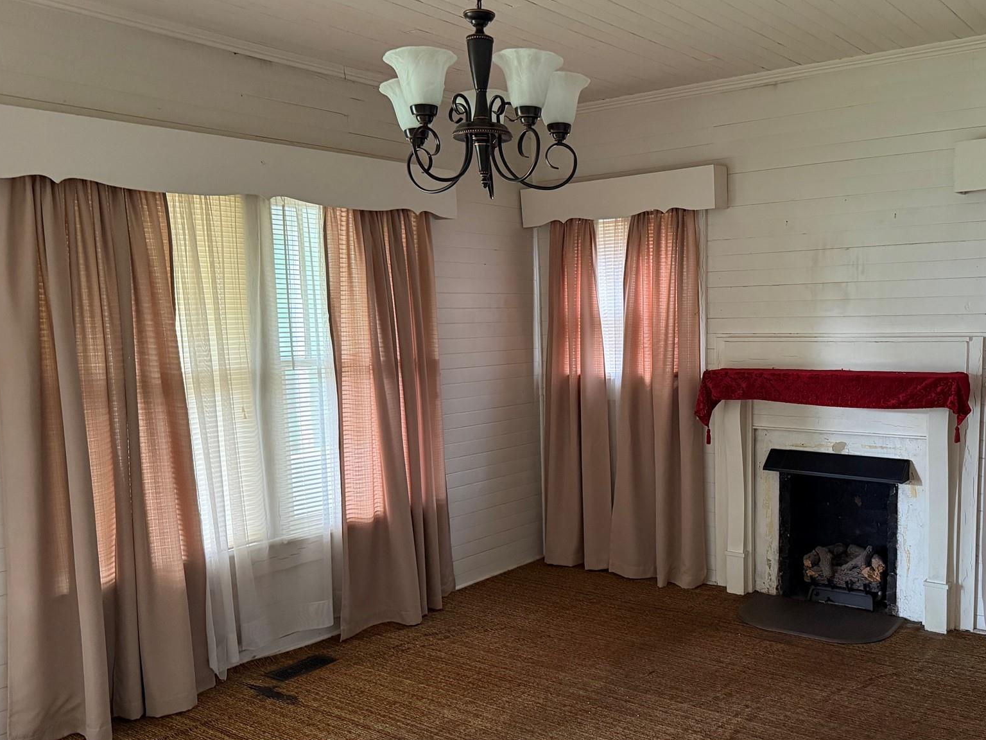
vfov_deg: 44.1
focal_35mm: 32
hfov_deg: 56.0
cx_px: 630
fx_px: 911
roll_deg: +1.1
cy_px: 420
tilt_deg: -6.5
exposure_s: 1/43
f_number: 1.78
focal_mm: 6.76
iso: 800
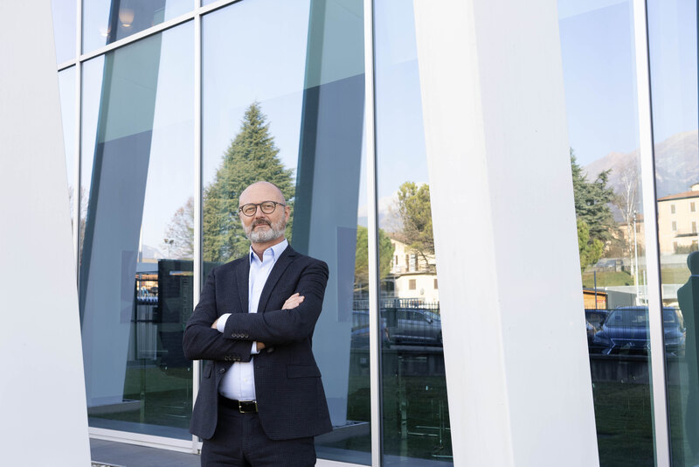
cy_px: 234
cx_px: 350
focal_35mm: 39
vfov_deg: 34.2
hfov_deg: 49.5
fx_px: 757
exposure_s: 1/100
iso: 320
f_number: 7.1
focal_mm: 39
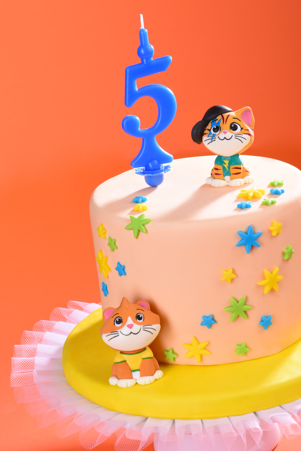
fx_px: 1316
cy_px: 226
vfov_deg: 19.4
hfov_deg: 13.1
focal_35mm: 105
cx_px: 150
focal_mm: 105
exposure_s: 1/125
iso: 100
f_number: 25
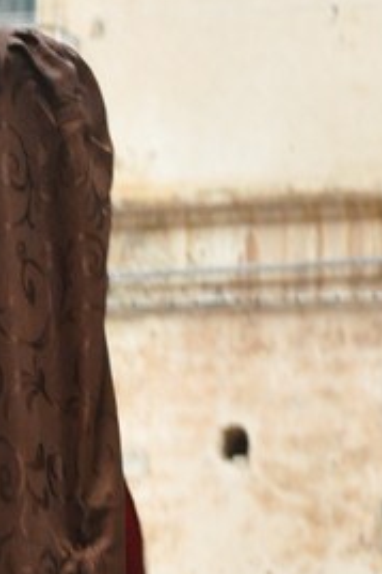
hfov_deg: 4.8
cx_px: -66
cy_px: 393
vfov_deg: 7.2
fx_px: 4542
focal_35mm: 285
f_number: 5
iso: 1600
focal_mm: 50
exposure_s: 1/30
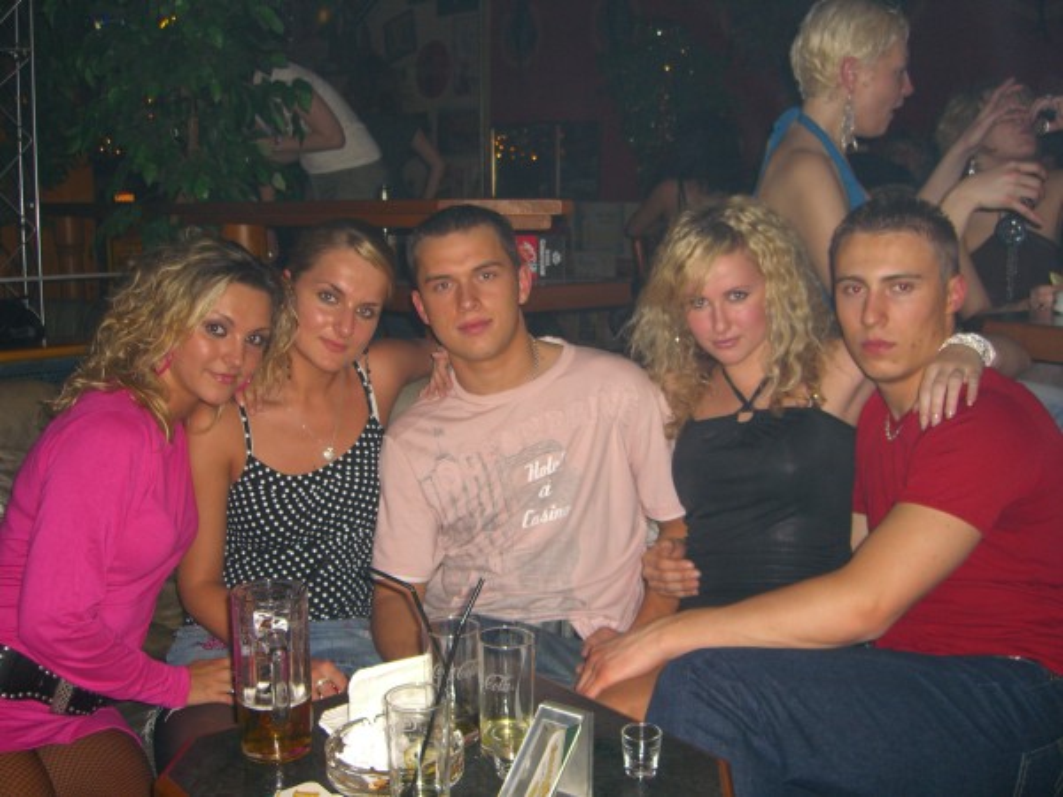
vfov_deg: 37.7
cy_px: 398
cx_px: 532
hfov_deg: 49.0
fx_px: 1167
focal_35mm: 38
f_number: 2.8
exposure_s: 1/60
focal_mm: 7.9
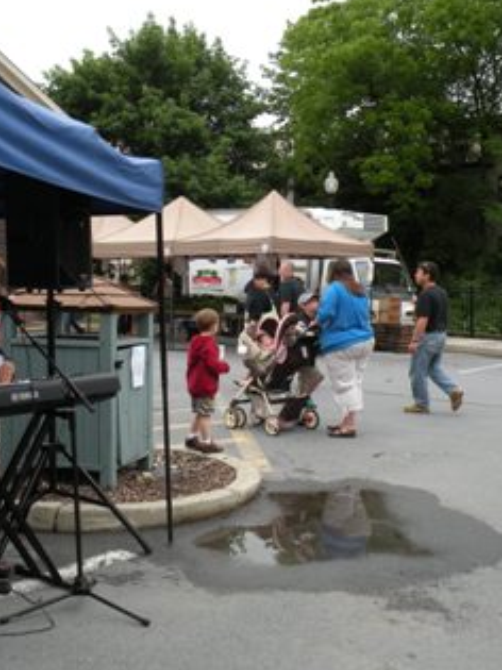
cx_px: 230
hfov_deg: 30.8
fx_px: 909
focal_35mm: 47
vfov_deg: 40.4
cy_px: 349
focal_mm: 5.8
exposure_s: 1/160
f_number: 4.5
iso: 64
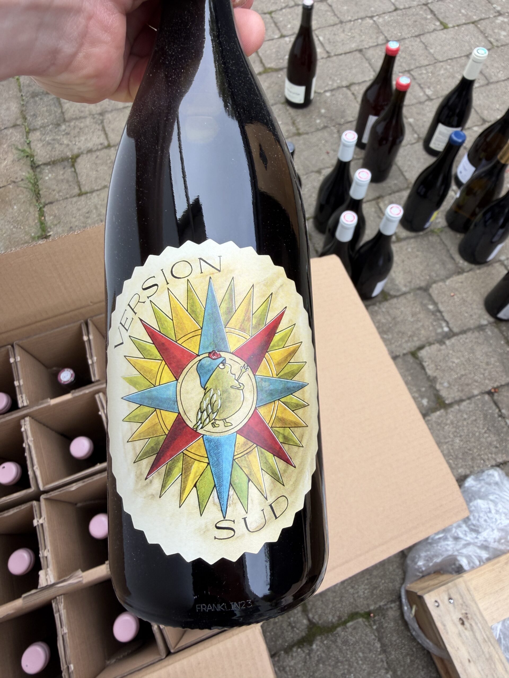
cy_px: 339
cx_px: 254
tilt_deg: -63.4
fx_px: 471
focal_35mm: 24
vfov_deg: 71.6
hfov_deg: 56.8
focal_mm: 2.22
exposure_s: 1/133
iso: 40
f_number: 2.2
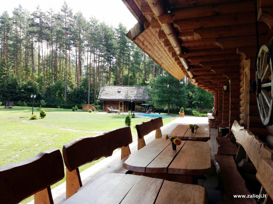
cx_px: 136
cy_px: 102
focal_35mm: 33
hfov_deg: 55.4
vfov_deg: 42.9
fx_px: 260
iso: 50
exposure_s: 1/278
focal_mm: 4.13
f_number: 2.4
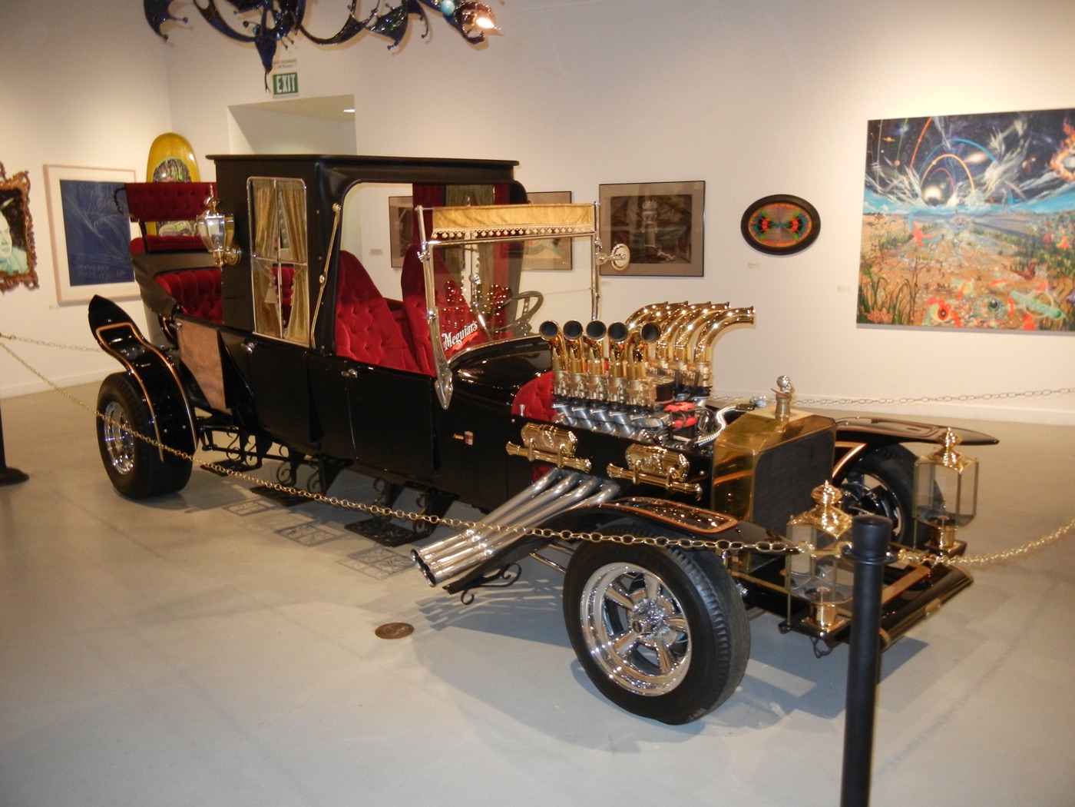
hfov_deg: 60.0
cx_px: 538
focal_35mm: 30
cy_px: 404
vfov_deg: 46.8
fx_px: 932
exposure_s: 1/30
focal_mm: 5.4
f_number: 3.5
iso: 438
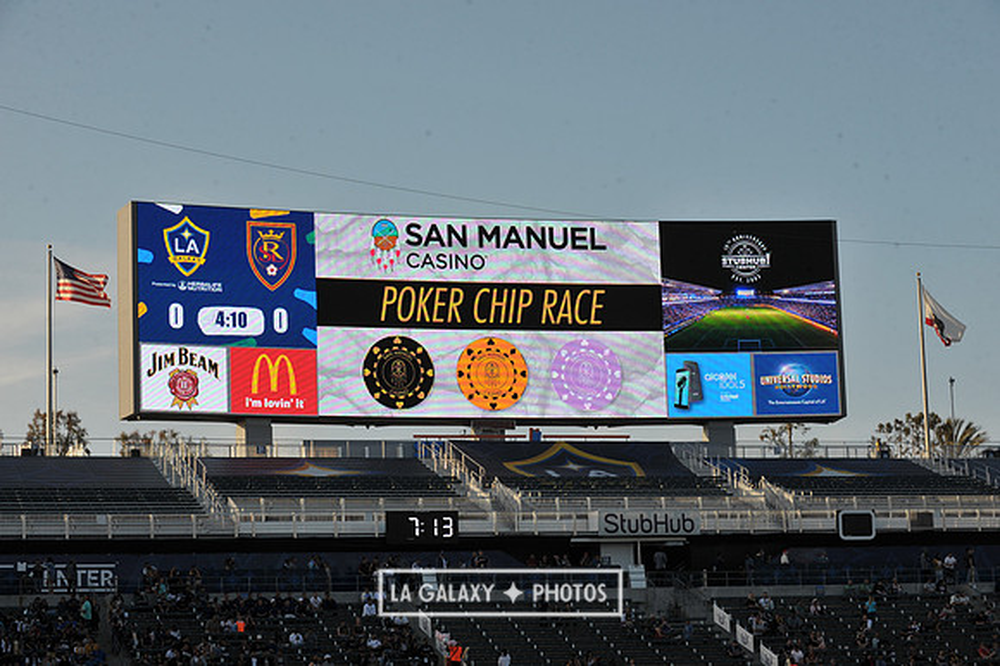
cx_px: 500
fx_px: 2721
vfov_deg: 13.9
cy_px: 333
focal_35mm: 98
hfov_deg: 20.8
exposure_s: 1/500
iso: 400
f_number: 11
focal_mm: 98
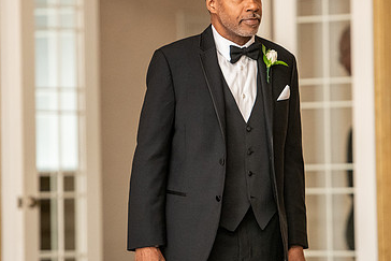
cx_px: 228
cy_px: 111
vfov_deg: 5.1
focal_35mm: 271
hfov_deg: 7.6
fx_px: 2944
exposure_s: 1/500
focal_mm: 170
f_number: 2.8
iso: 3200
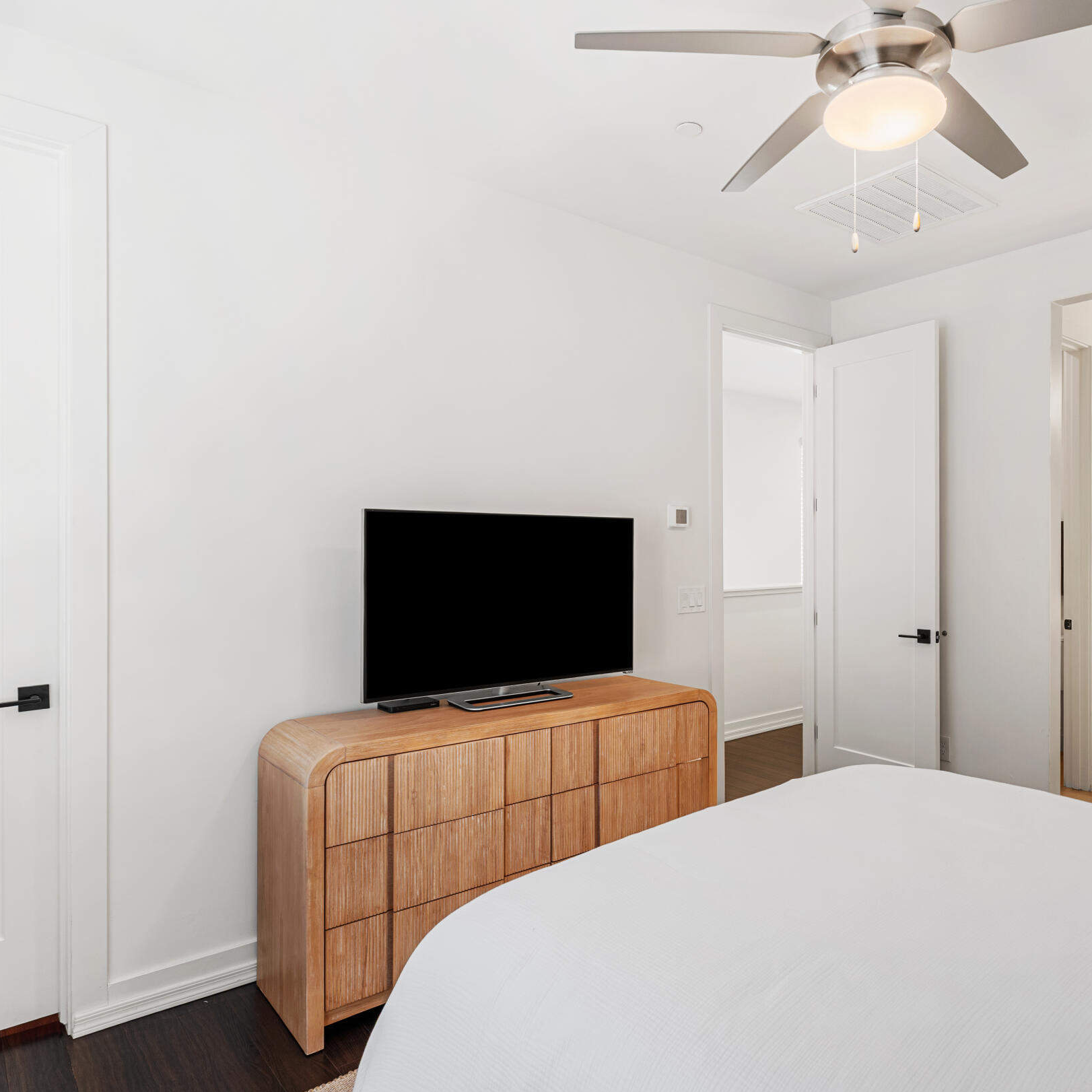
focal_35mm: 22
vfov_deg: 69.6
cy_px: 555
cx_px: 711
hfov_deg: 68.0
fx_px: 785
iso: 80
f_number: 8
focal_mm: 14
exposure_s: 1
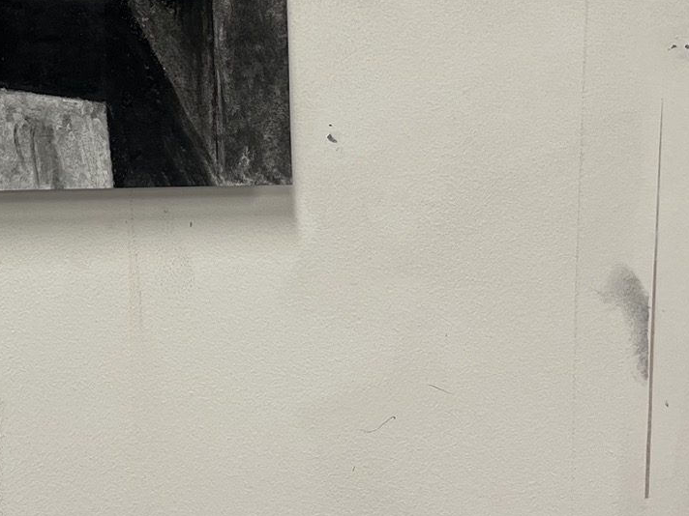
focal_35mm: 73
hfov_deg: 25.3
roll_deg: -0.3
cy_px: -7
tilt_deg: -3.4
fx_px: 1453
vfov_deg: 19.5
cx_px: -13
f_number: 1.6
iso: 80
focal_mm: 5.1
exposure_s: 1/100
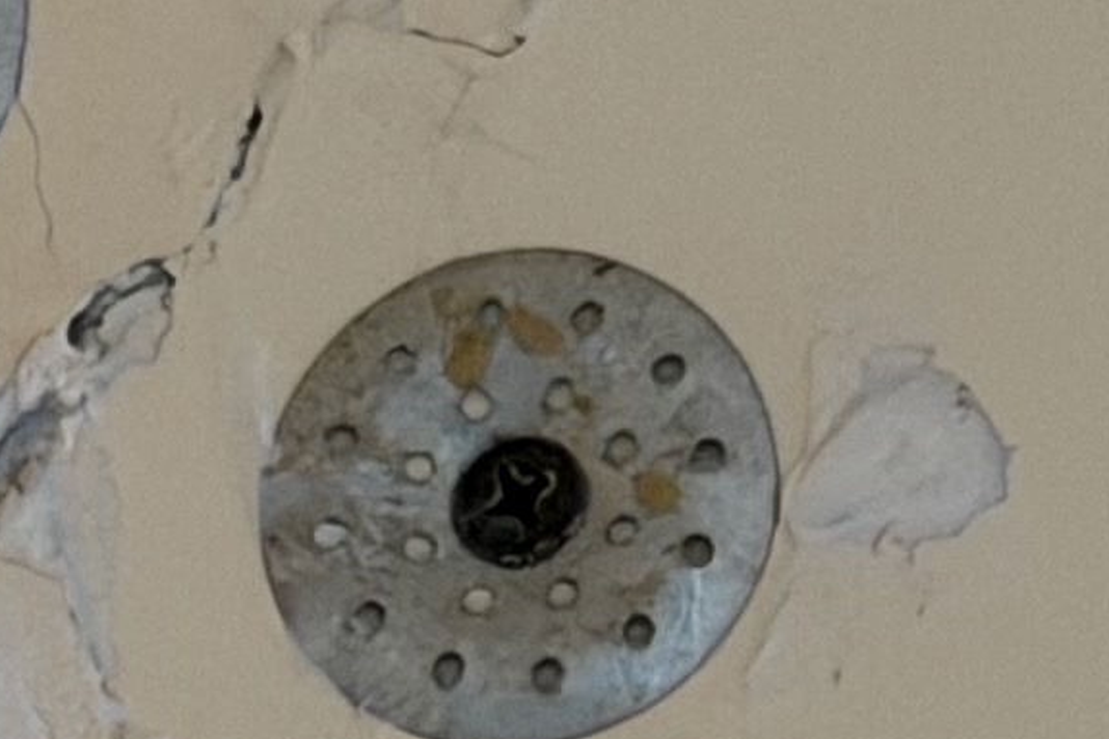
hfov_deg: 5.7
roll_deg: +1.3
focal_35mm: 350
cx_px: -1290
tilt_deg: +2.9
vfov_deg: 3.8
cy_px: 2358
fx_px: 10778
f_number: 1.78
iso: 200
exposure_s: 1/40
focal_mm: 6.76
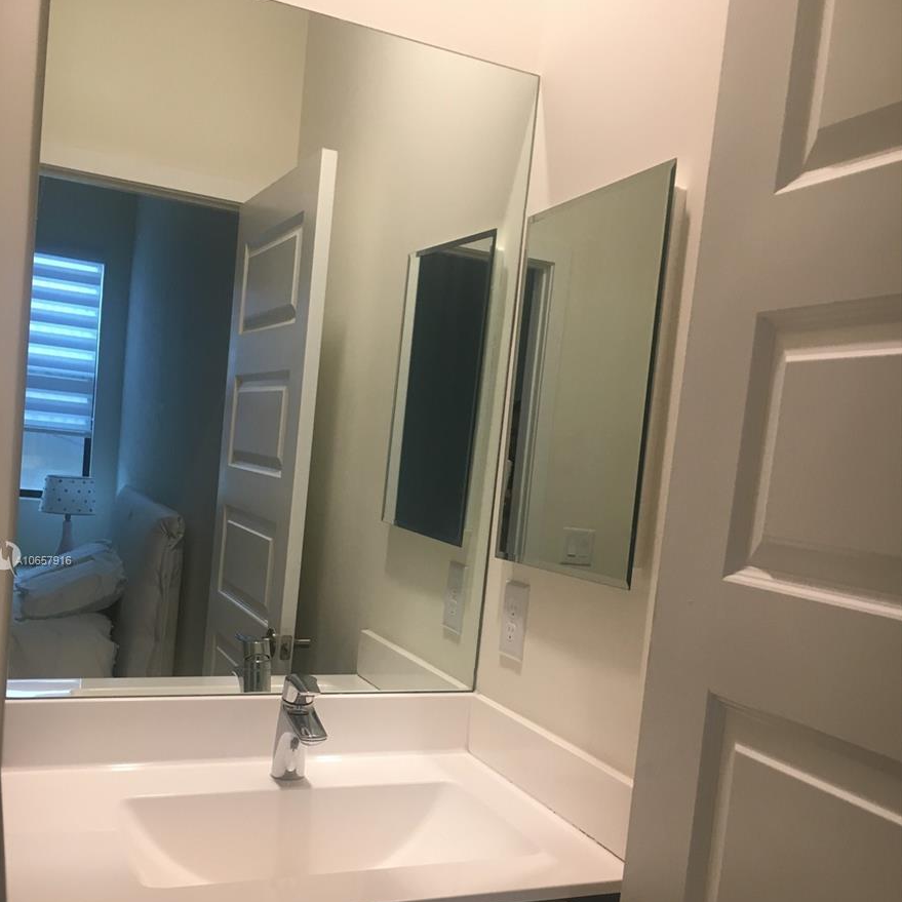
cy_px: 561
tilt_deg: -7.0
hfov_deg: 47.2
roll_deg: -6.0
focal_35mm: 35
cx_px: 442
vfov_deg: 46.8
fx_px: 1032
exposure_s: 1/30
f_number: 2.2
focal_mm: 4.15
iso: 64
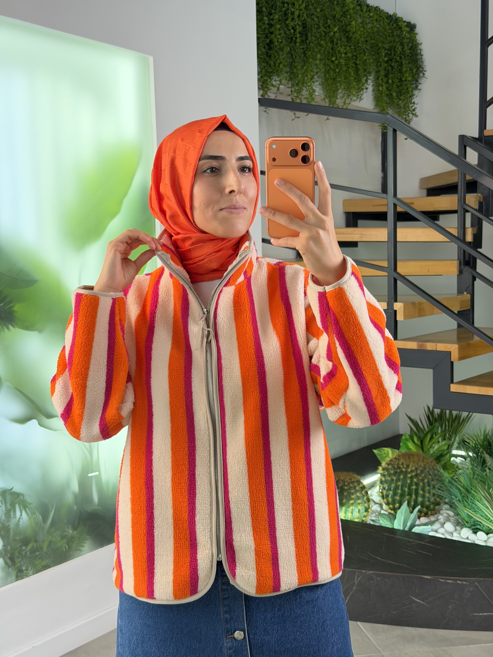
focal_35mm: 48
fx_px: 911
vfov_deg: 39.7
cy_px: 328
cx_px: 246
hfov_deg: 30.3
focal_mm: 6.76
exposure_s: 1/215
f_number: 1.78
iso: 160
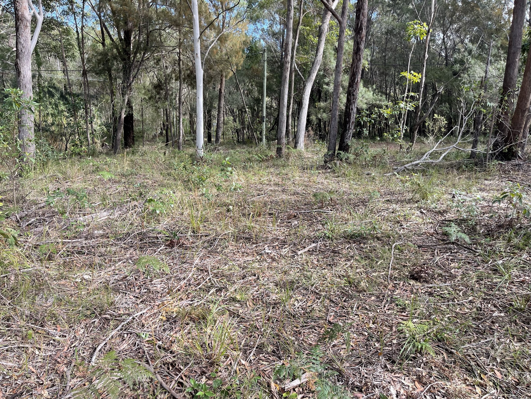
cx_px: 266
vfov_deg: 53.1
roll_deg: -0.8
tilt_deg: -16.4
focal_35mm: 26
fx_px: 399
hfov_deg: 67.3
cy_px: 200
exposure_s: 1/368
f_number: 1.6
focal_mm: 5.1
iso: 32
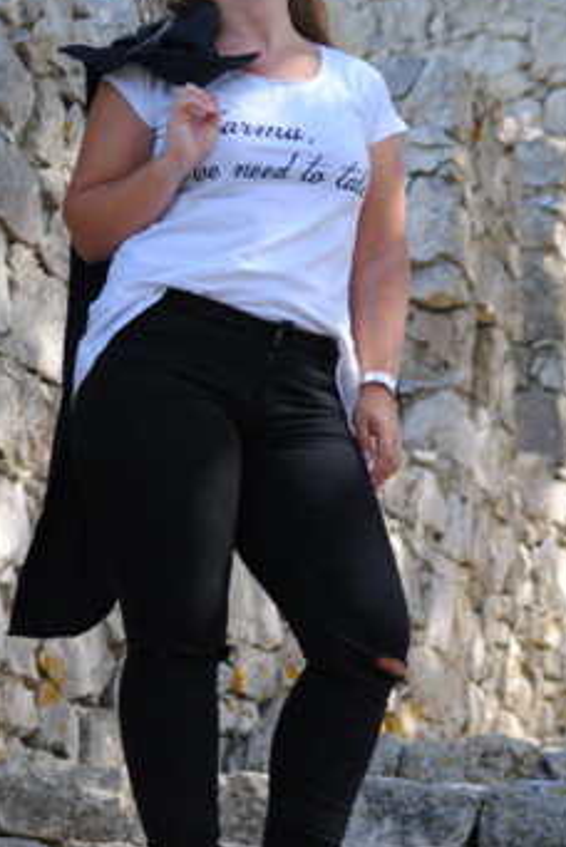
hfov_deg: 8.9
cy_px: 385
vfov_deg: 13.3
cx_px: 205
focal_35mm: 154
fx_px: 3624
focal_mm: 70
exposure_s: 1/320
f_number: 4.5
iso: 200
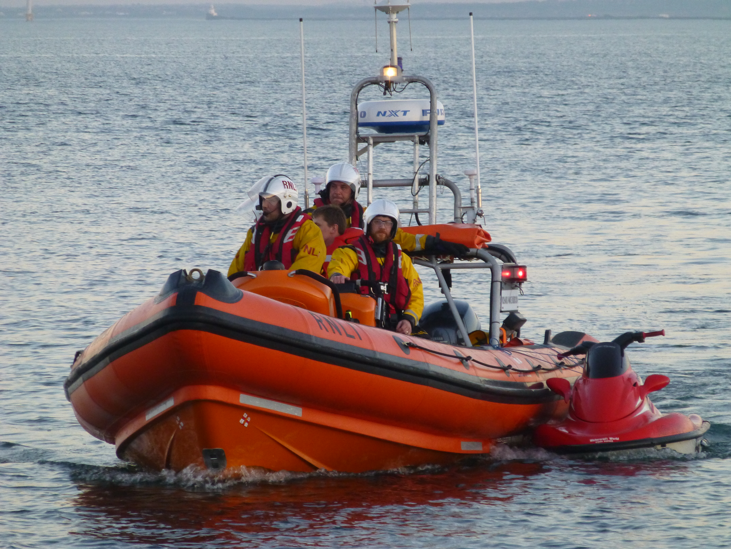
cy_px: 274
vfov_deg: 3.9
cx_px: 366
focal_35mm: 386
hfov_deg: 5.1
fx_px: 8151
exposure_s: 1/100
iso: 400
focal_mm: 68.9
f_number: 5.9
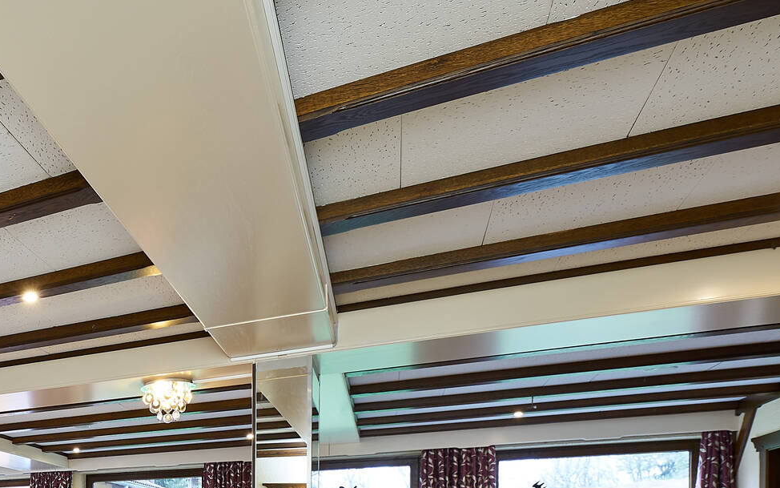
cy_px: 559
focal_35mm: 32
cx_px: -9
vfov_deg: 33.4
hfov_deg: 48.5
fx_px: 680
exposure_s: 1/2
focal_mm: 12
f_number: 8
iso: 200
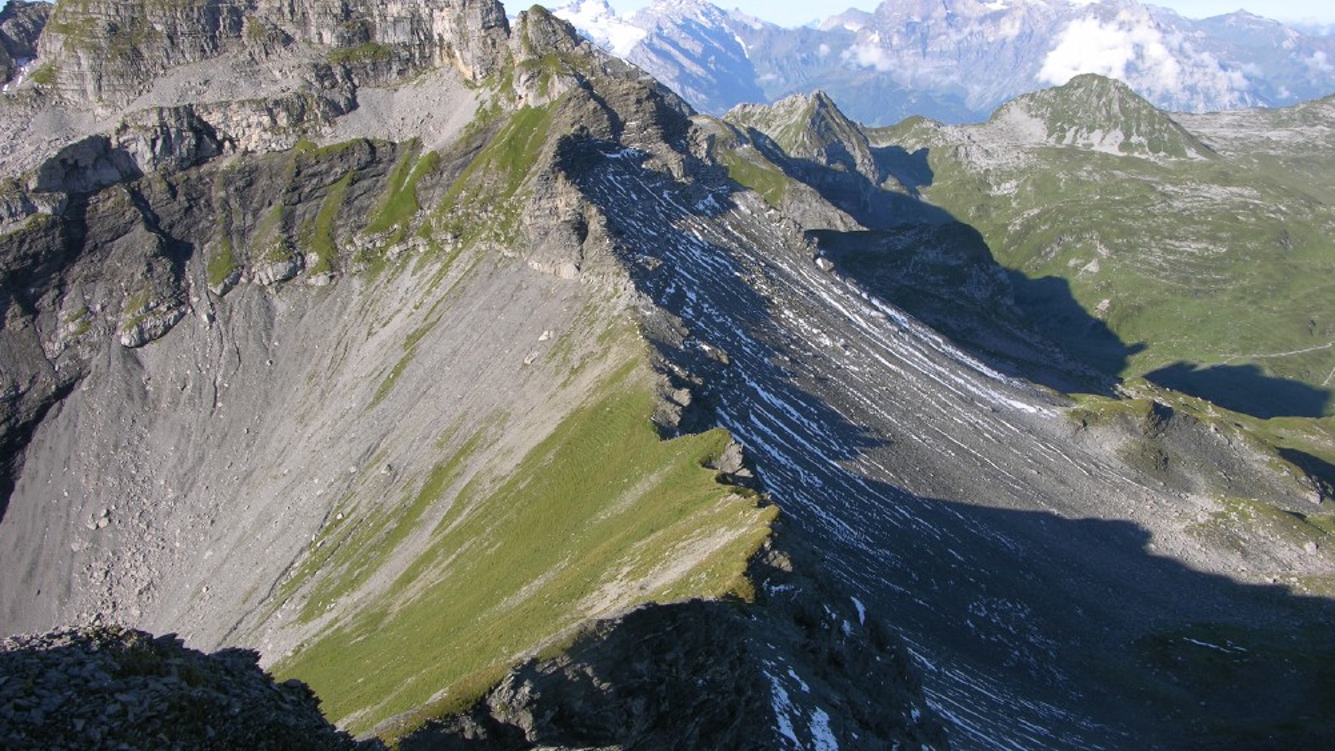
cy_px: 328
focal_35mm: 39
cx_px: 679
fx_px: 1381
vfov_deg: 30.4
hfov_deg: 51.6
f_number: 5.6
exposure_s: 1/182
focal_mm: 8.9
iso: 50
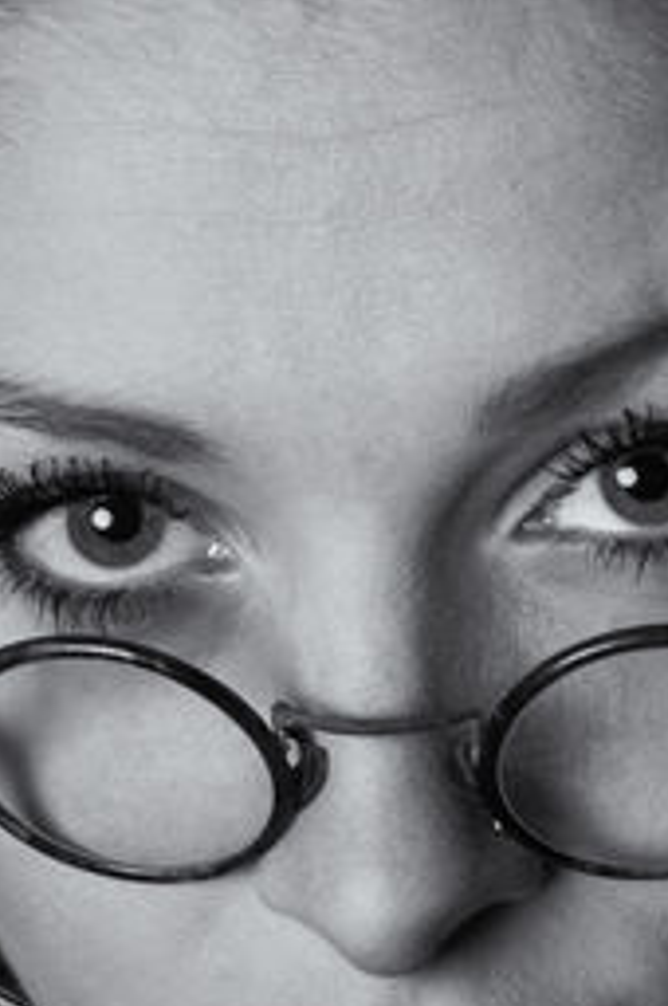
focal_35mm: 264
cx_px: 438
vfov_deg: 7.8
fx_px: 7367
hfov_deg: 5.2
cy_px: 916
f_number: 8
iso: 200
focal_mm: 50
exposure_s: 1/125
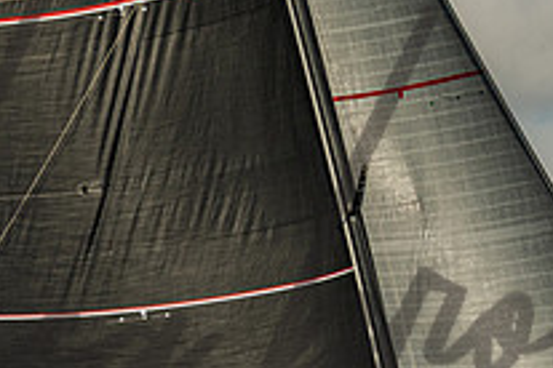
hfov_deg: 4.1
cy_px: 207
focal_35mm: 497
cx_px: 583
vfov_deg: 2.8
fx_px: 7634
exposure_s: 1/1600
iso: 250
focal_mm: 145
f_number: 6.3
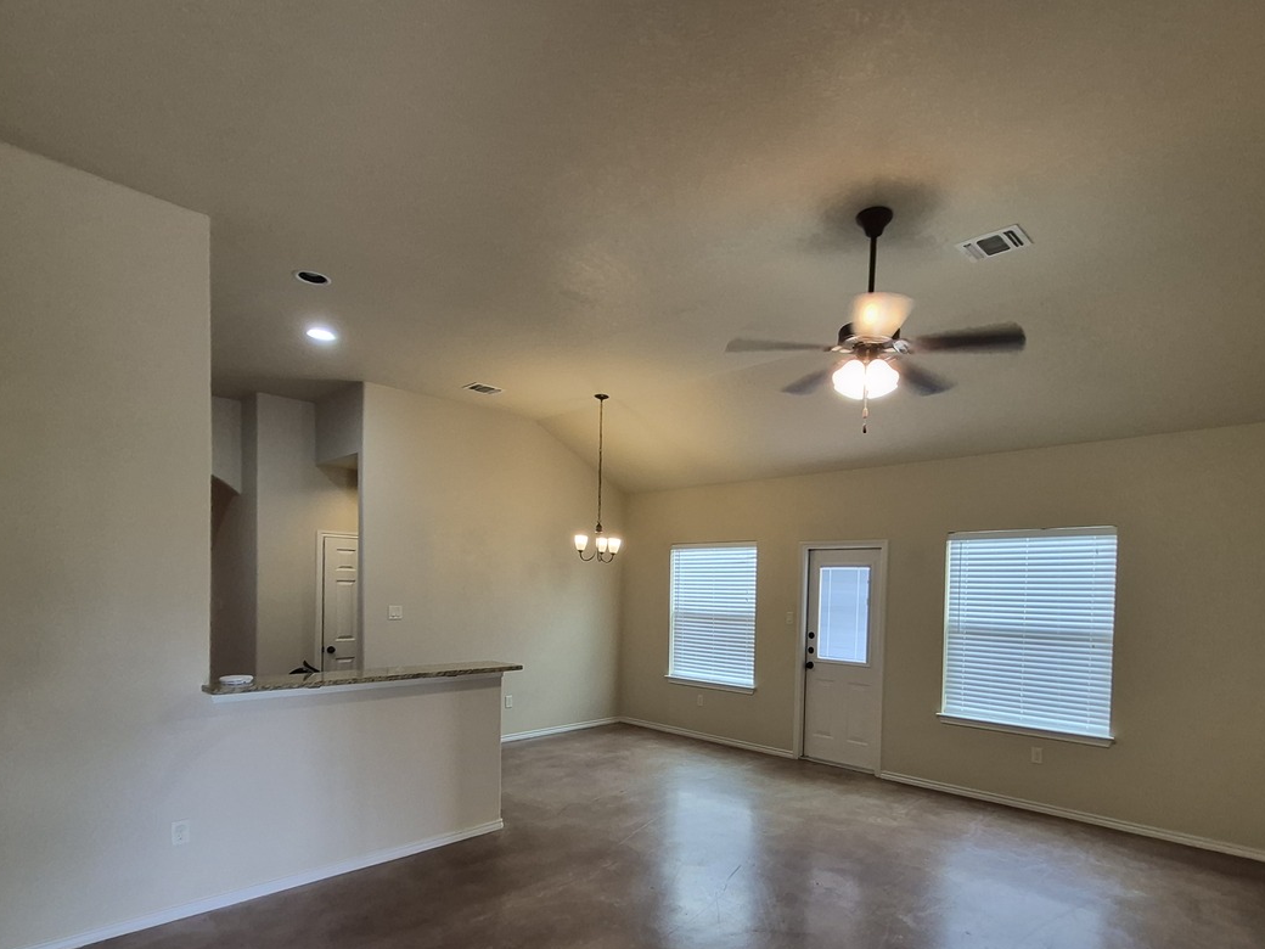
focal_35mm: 18
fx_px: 658
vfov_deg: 70.3
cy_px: 599
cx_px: 707
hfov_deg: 87.4
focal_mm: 1.74
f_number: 2.2
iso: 200
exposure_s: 1/60
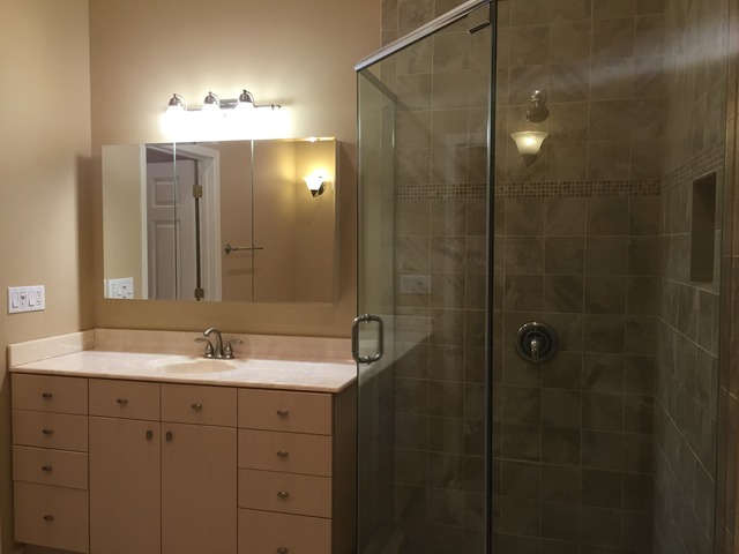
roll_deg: -0.6
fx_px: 619
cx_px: 370
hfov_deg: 61.7
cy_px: 277
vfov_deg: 48.2
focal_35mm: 29
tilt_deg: -3.1
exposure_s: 1/30
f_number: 2.2
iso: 40
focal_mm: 4.15
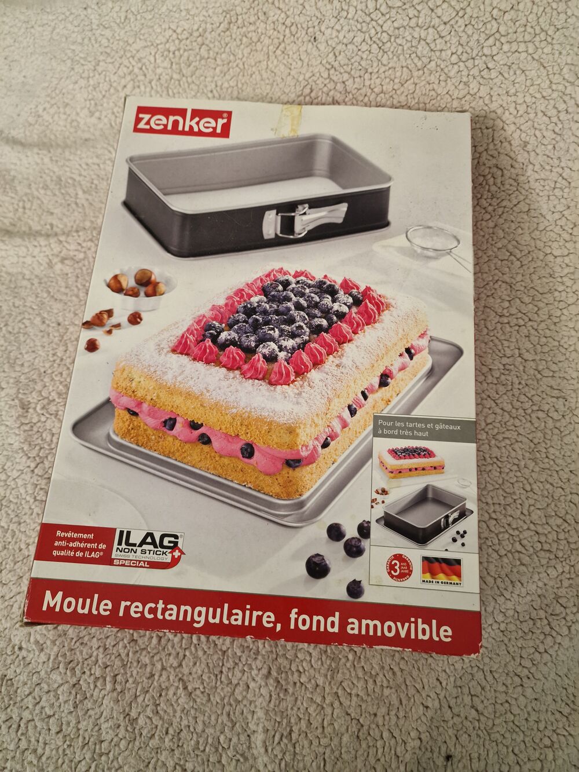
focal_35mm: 23
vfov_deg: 73.9
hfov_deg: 58.9
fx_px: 513
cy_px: 386
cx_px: 290
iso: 500
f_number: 1.8
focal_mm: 6.4
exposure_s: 1/40
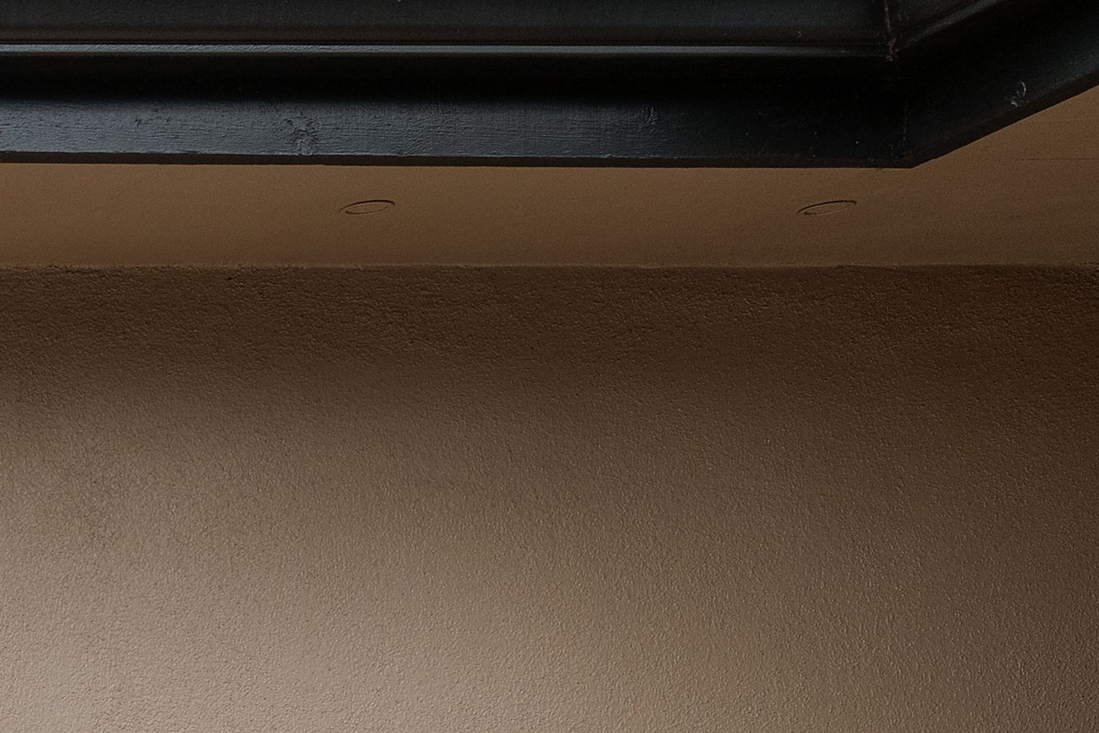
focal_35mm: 89
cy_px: 1119
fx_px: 2716
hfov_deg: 16.5
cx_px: -1177
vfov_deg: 14.3
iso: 400
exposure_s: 1/500
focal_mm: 16
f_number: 5
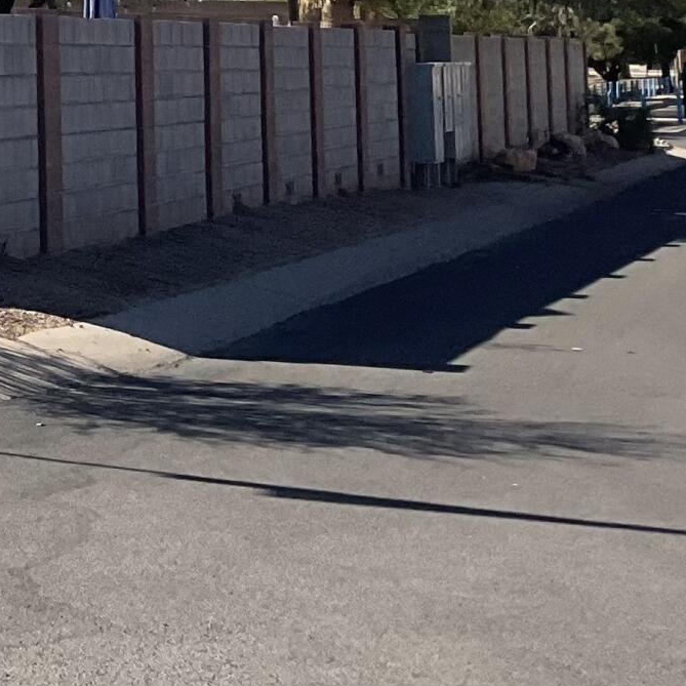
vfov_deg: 14.3
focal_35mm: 115
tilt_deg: +6.3
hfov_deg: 12.8
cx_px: -779
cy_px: -297
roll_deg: -1.3
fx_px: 2578
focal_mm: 3
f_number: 1.8
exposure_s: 1/2538
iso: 16
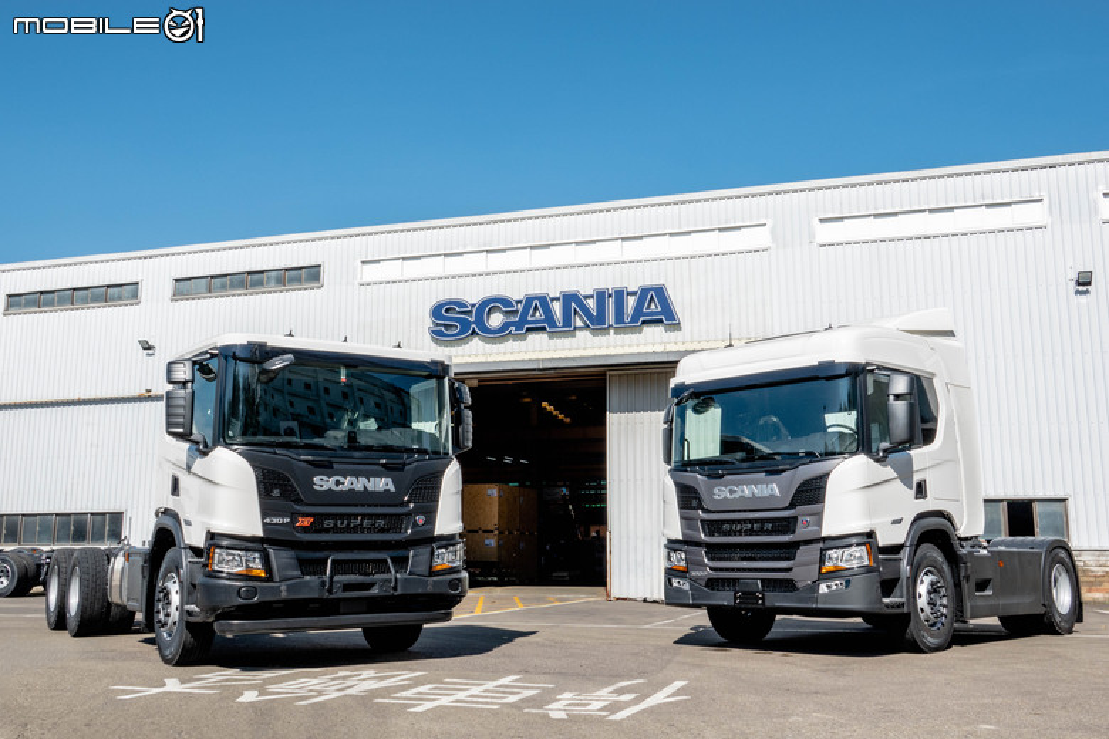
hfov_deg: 58.7
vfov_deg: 41.1
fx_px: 986
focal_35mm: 32
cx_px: 554
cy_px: 370
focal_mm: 11.77
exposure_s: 1/200
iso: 100
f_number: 9
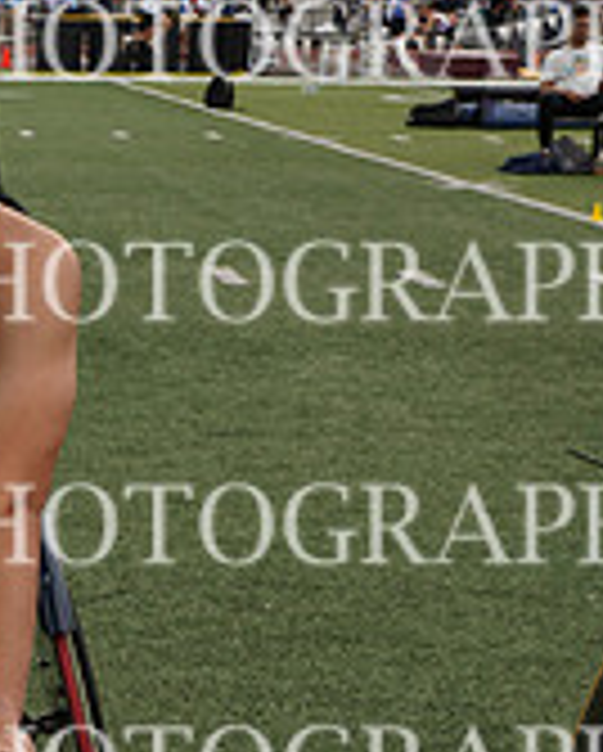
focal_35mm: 101
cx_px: -137
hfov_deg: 14.7
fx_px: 2249
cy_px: 887
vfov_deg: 18.1
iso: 100
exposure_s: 1/125
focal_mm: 31
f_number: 8
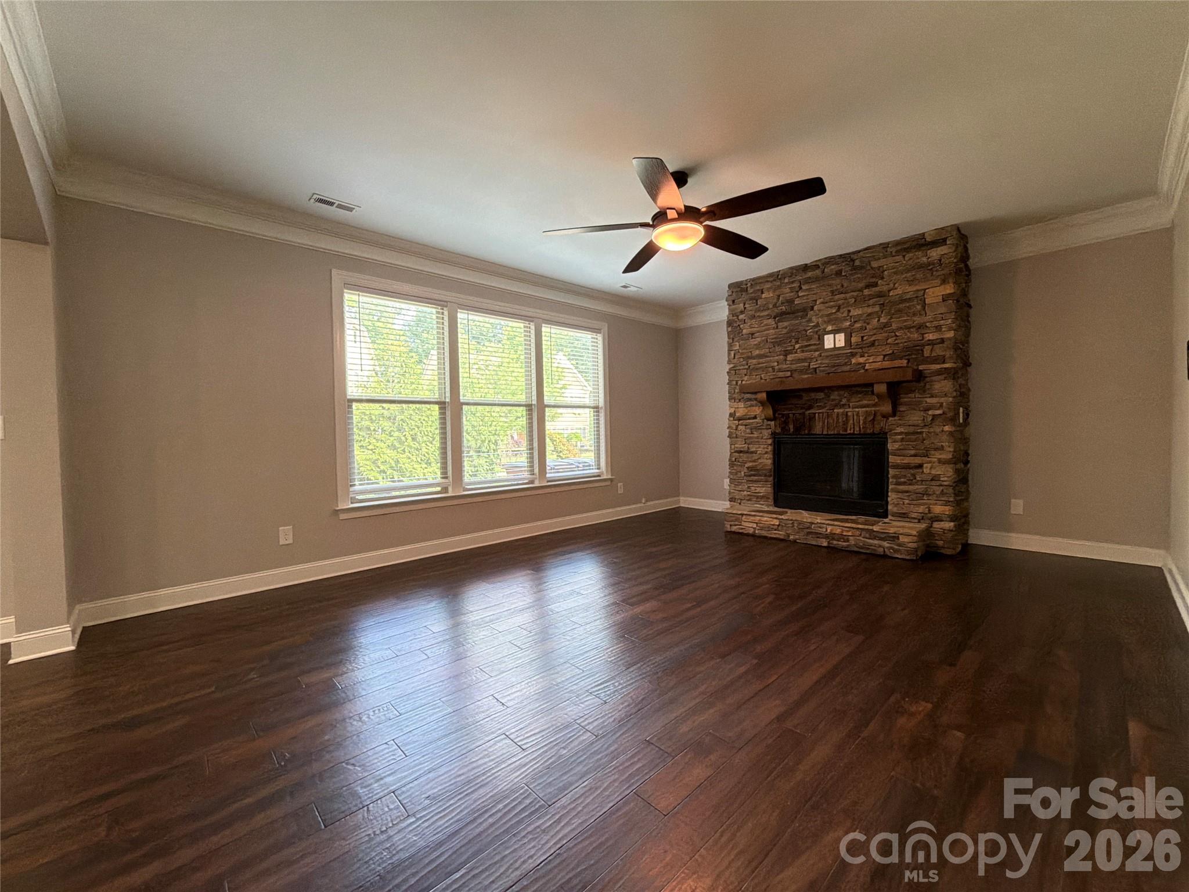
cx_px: 594
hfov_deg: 102.1
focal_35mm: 14
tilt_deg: -1.8
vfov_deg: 85.7
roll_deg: +1.2
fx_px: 481
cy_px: 446
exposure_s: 1/60
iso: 400
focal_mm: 2.22
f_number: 2.2
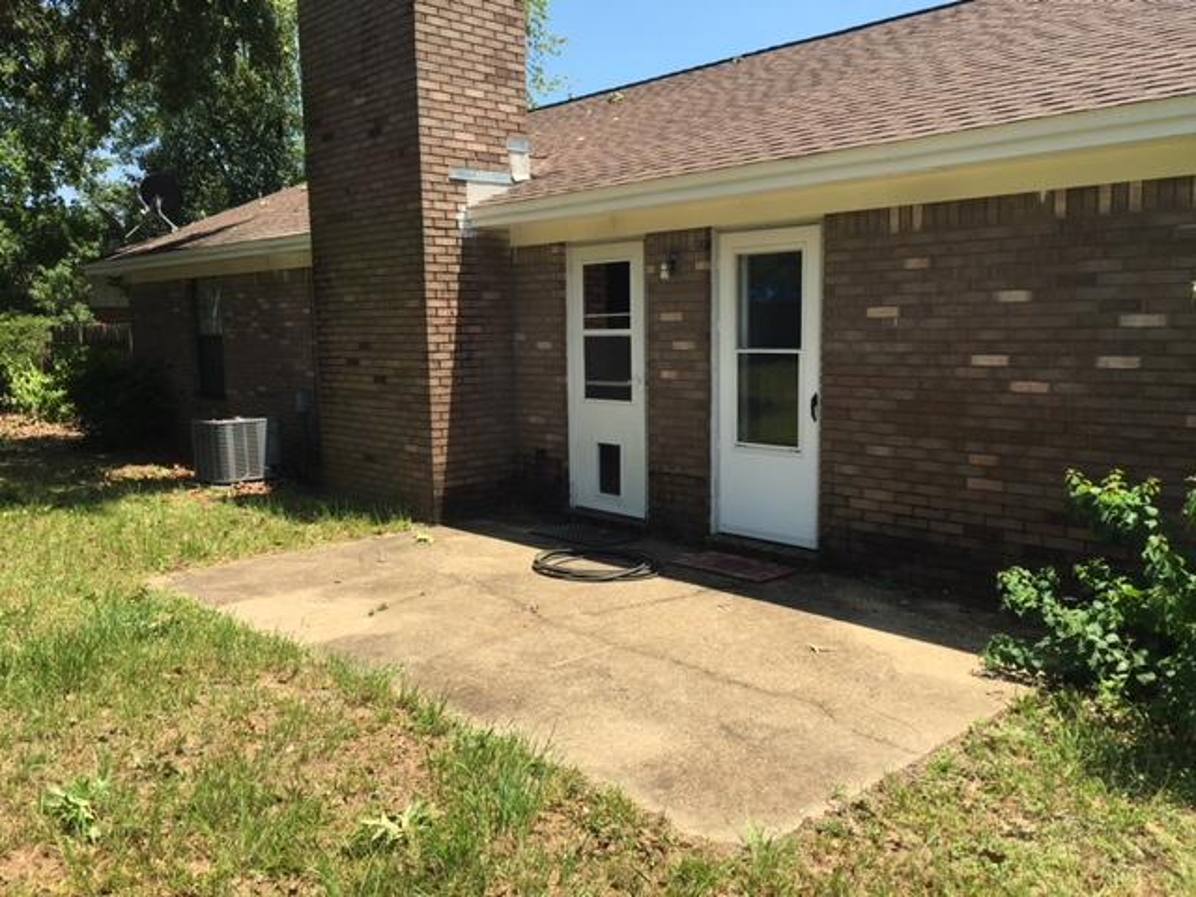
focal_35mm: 29
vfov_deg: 48.2
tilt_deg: -7.1
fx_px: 1002
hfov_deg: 61.7
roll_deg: +1.8
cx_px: 598
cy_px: 448
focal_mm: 4.15
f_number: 2.2
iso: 25
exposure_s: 1/785
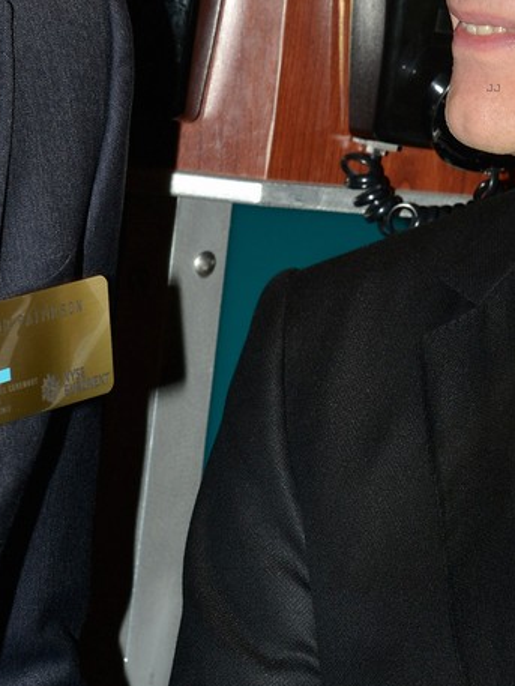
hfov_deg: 7.7
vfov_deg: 10.2
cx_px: 493
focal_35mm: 193
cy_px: 89
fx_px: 3827
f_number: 7.1
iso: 400
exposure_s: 1/160
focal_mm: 75
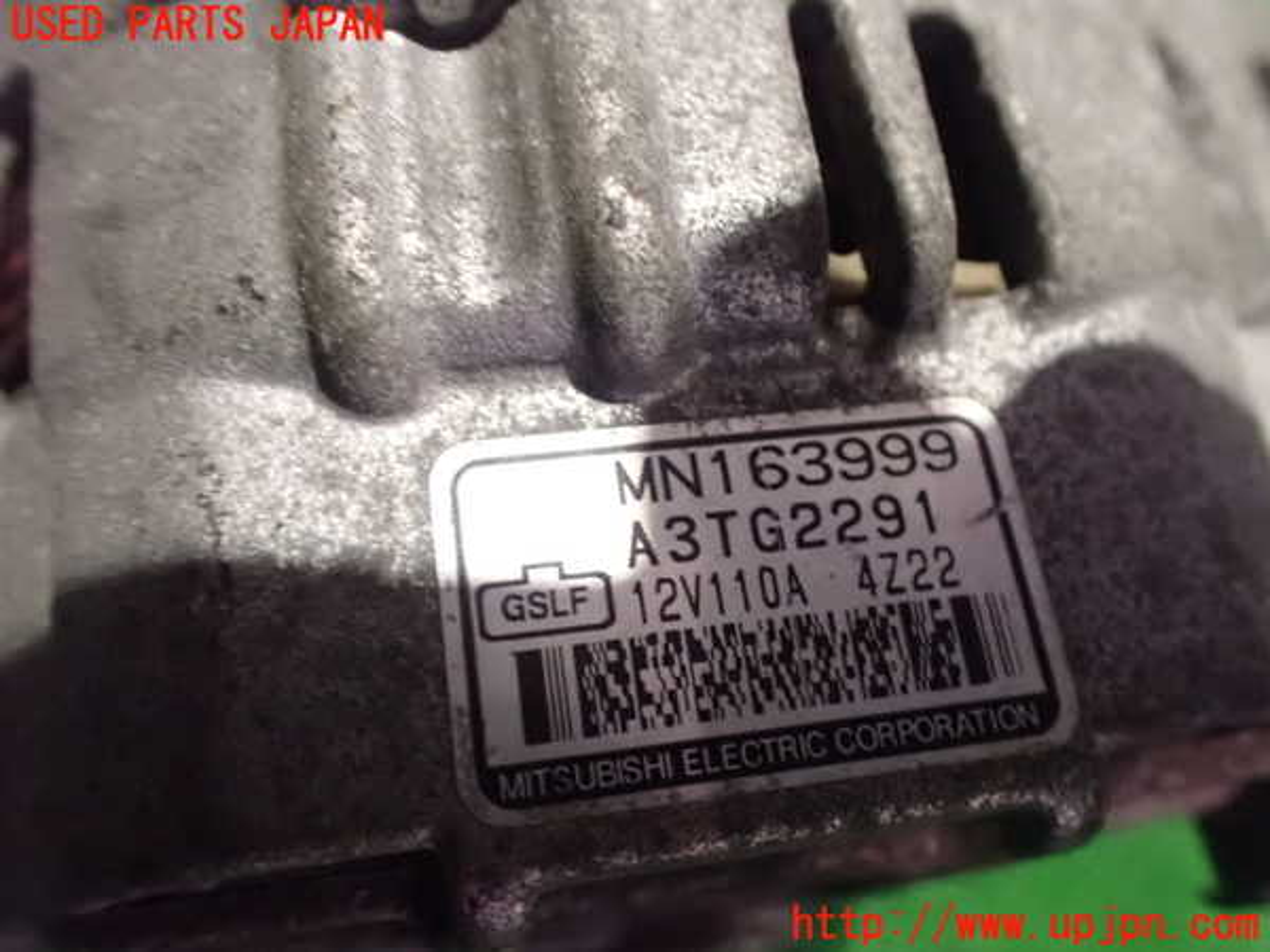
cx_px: 635
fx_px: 1101
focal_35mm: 30
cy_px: 476
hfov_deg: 60.0
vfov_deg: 46.8
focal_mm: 5.4
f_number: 2.3
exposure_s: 1/30
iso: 1600
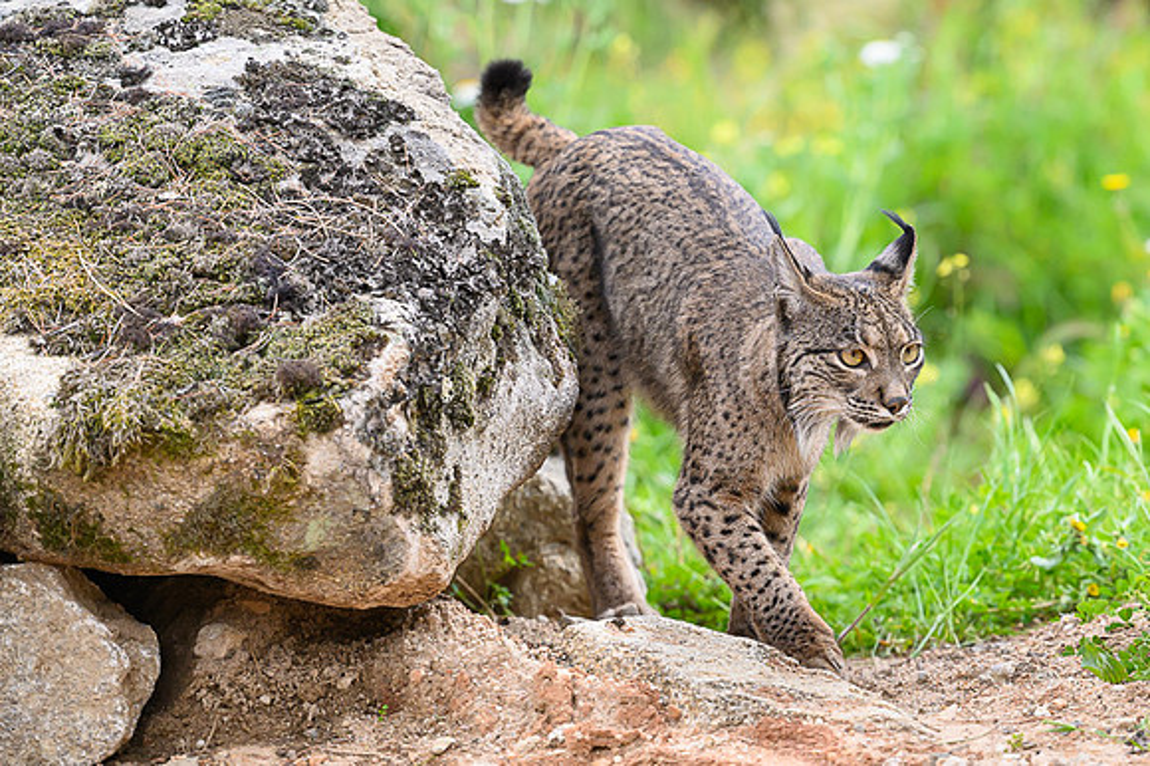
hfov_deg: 3.1
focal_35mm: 667
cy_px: 278
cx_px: 841
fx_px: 21281
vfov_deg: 2.1
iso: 1000
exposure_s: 1/1250
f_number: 4
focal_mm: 400
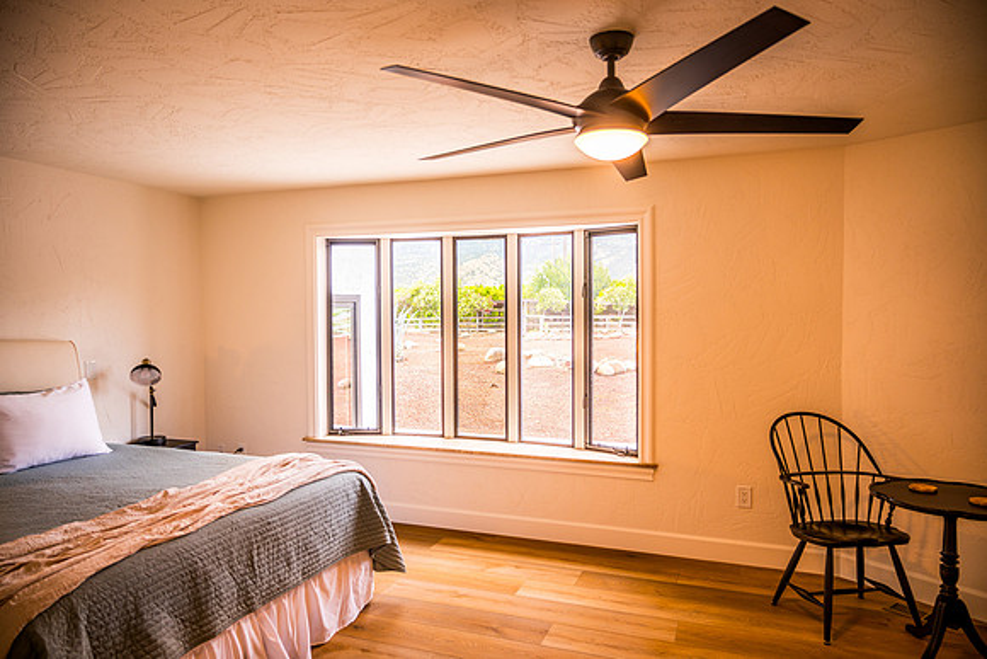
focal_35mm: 24
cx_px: 494
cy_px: 330
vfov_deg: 53.2
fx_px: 658
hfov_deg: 73.7
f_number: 4
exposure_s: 1/8
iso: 64
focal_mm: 24
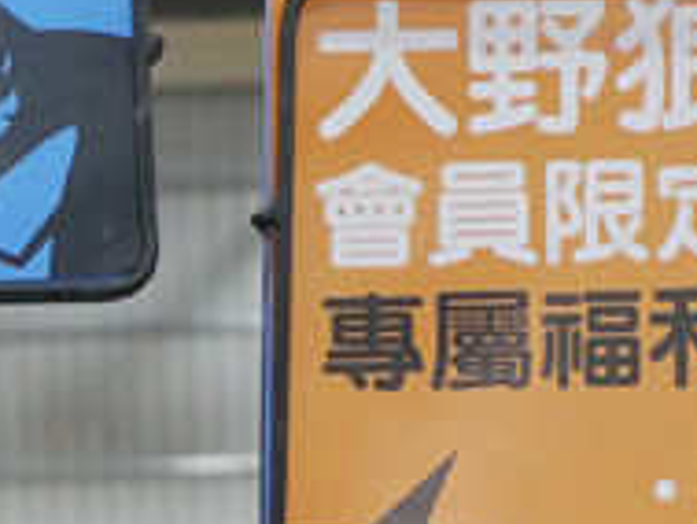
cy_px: 860
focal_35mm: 159
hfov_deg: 11.7
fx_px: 3204
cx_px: -443
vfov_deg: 9.0
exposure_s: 1/60
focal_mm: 15
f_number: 1.7
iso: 1000
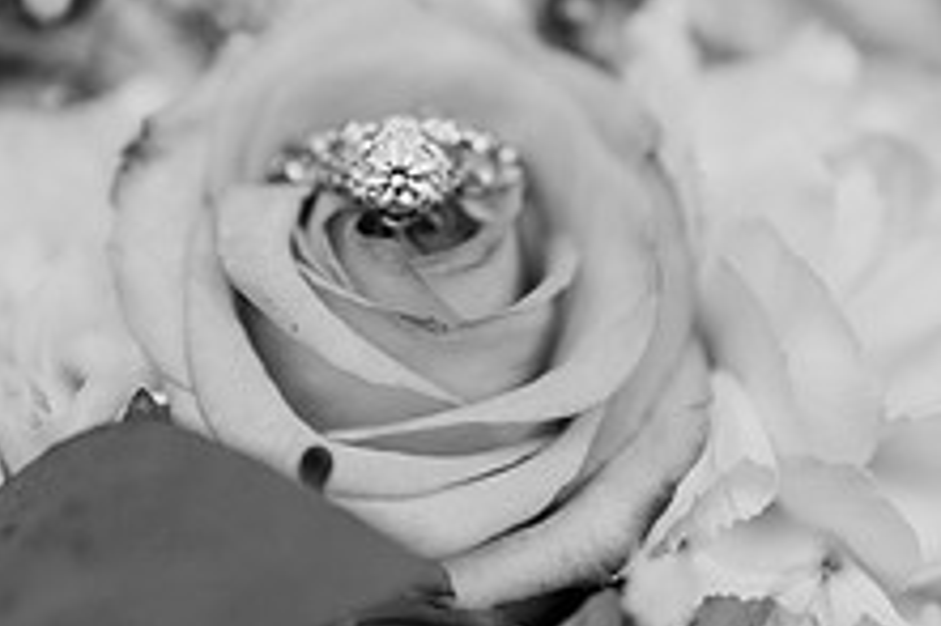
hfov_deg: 31.9
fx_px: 1645
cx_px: 409
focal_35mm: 63
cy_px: 160
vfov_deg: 21.4
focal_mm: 24
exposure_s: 1/1250
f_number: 1.8
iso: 320
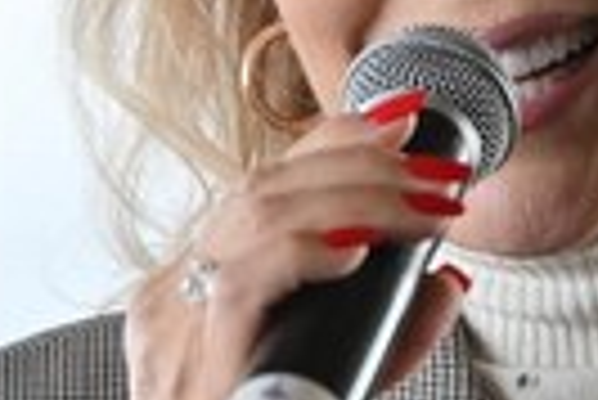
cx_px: 616
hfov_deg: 3.1
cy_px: 182
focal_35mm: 666
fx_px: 11075
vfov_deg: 2.1
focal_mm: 150
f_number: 3.5
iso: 1600
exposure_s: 1/640
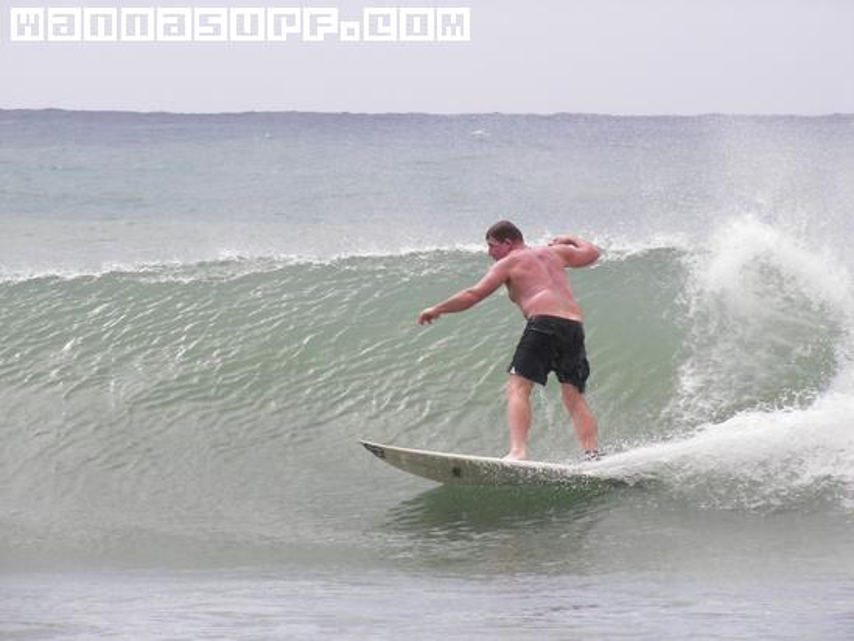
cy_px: 320
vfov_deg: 4.5
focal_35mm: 327
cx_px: 427
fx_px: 8069
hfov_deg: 6.1
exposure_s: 1/400
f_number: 7.1
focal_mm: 54.3
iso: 100
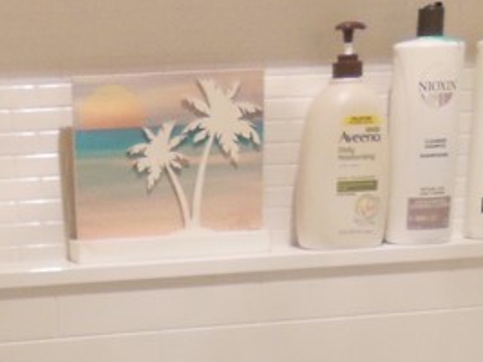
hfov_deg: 20.2
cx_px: 98
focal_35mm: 96
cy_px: 635
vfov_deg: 13.8
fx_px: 1339
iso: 250
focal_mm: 4.5
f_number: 3.5
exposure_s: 1/30
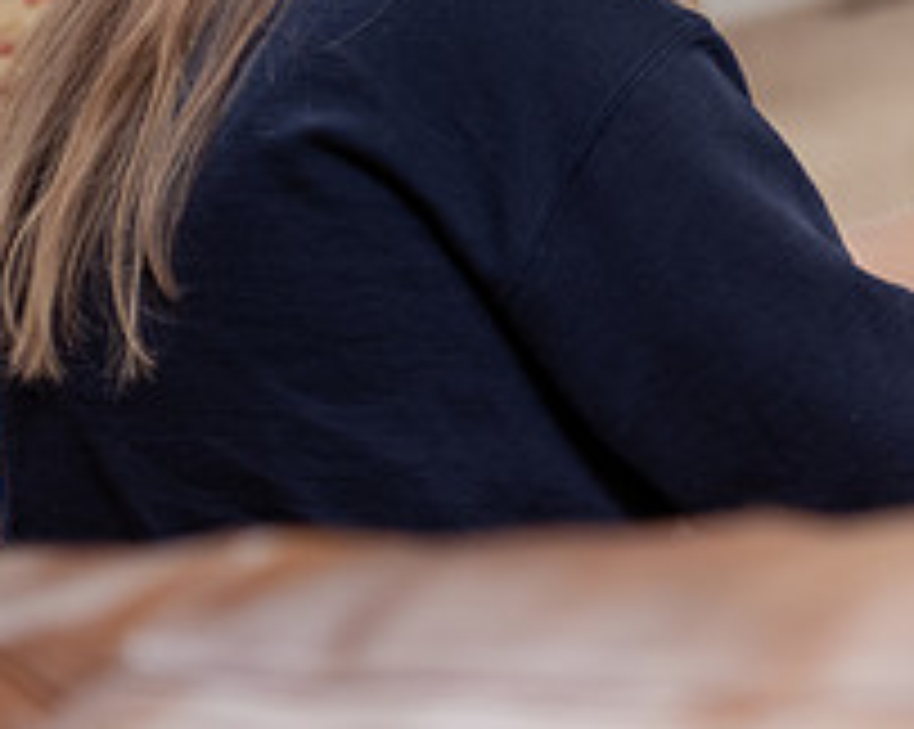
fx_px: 5081
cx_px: 1040
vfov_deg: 8.2
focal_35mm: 188
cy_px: 88
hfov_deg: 10.1
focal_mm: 70
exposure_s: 1/200
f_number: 2.8
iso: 800
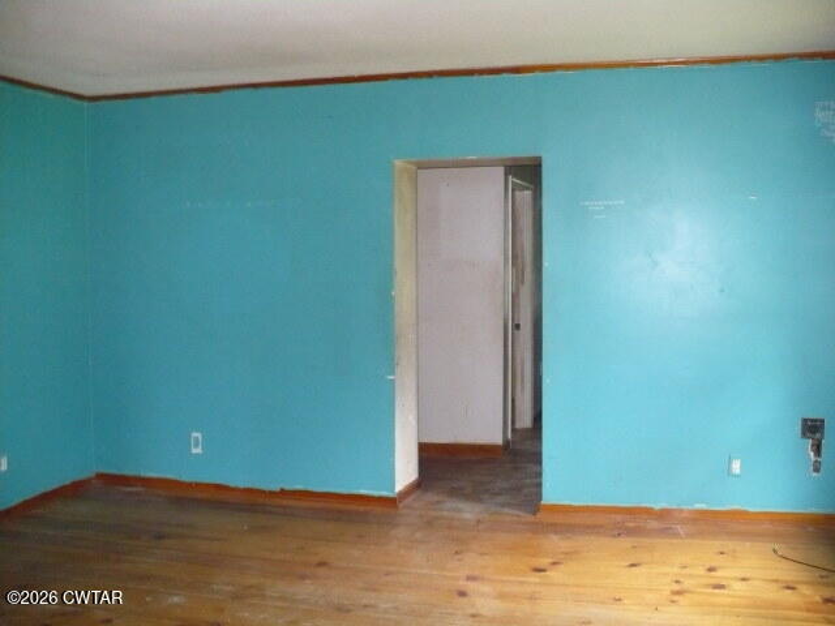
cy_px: 313
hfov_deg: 50.1
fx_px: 893
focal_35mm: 37
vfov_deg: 38.7
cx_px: 418
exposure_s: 1/30
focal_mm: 6.1
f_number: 2.8
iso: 500
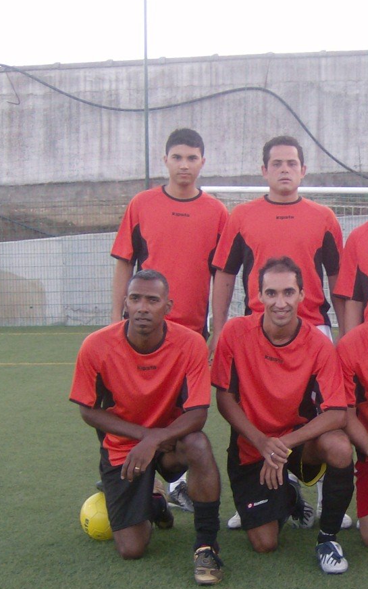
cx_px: 427
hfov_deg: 17.8
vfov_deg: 29.4
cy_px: 320
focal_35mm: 70
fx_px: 1123
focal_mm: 6
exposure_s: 1/64
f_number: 2.8
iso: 105
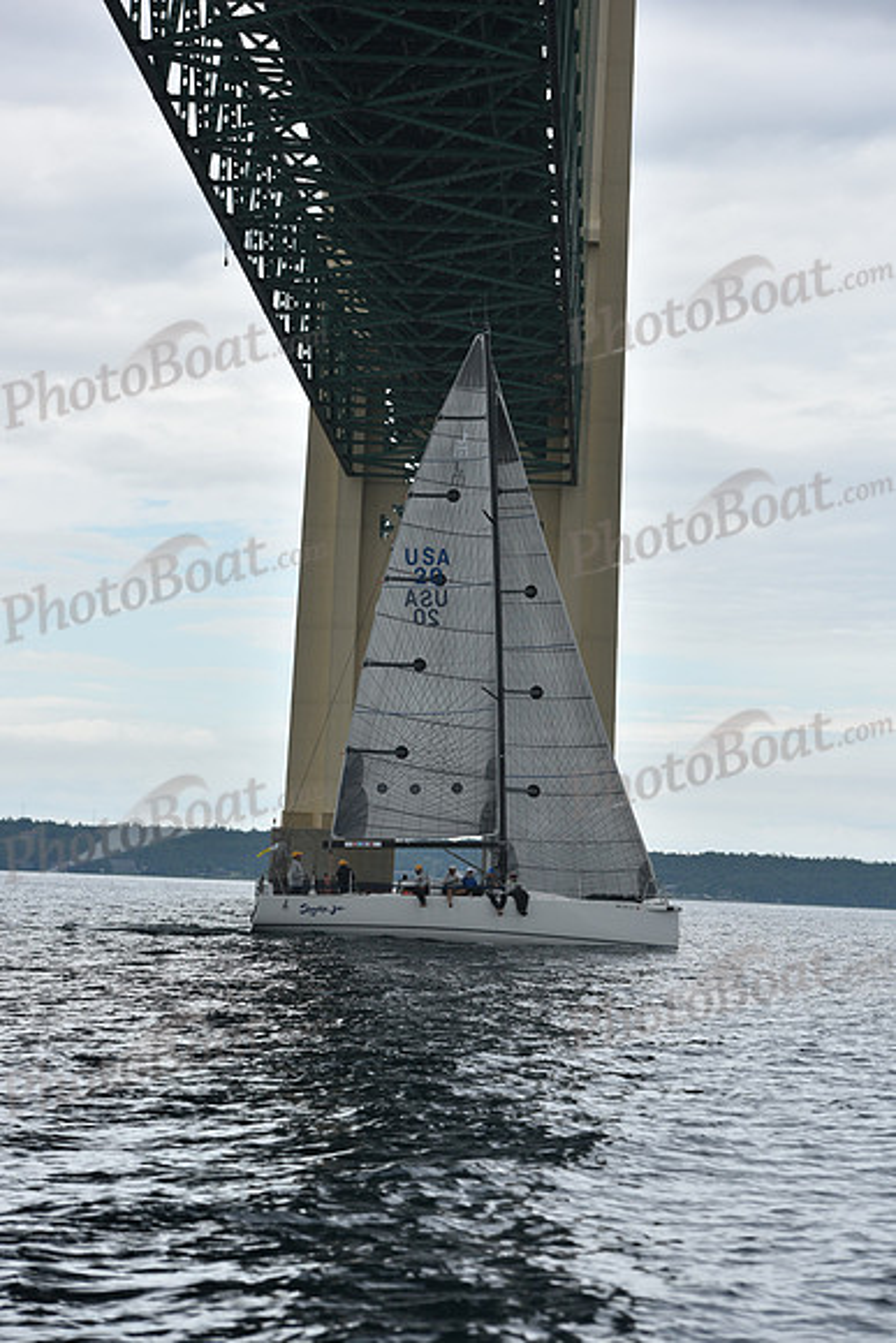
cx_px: 448
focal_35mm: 112
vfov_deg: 18.3
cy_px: 672
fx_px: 4179
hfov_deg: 12.2
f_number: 6.3
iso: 250
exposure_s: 1/800
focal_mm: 112
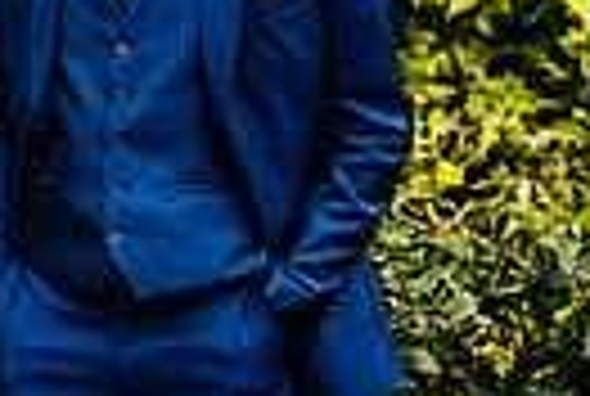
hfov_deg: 12.6
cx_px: -212
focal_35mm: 157
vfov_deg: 8.8
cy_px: 245
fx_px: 2579
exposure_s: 1/1250
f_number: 4
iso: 100
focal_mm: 35
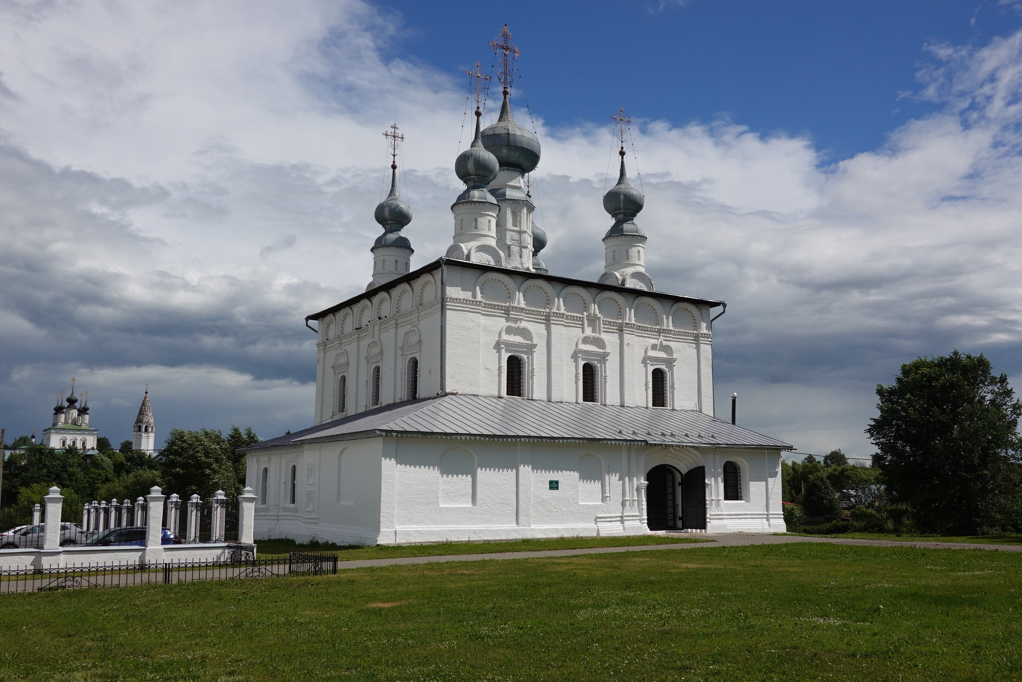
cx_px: 511
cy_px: 341
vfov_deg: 38.9
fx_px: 965
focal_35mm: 34
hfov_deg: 55.8
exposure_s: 1/1000
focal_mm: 12.76
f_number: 6.3
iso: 100
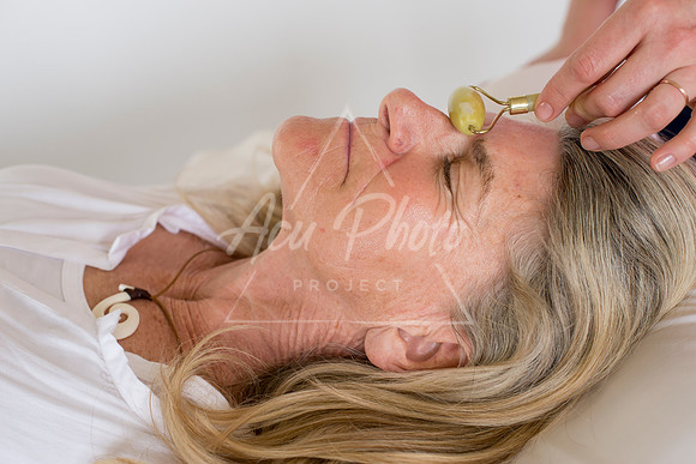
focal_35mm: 50
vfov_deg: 27.0
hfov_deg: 39.6
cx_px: 348
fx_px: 967
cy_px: 232
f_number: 5
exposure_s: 1/160
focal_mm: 50
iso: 640
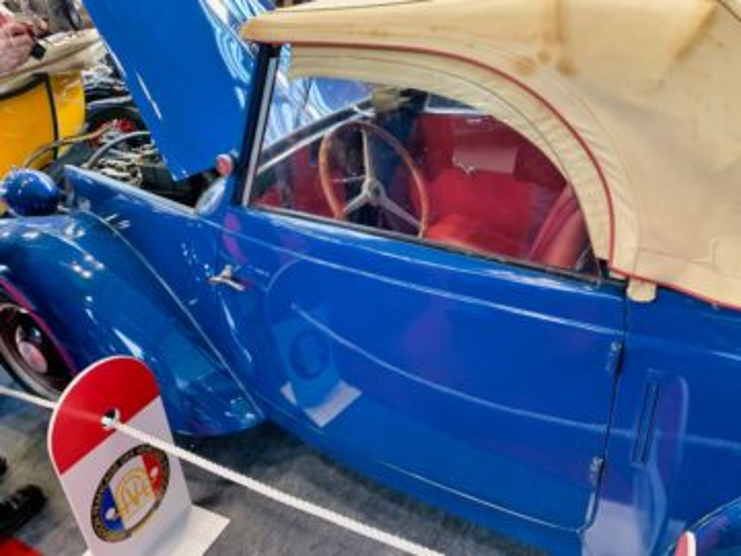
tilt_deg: -27.4
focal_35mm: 26
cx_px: 370
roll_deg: +2.9
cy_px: 278
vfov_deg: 53.1
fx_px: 557
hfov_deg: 67.3
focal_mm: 4.25
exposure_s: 1/50
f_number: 1.8
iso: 250
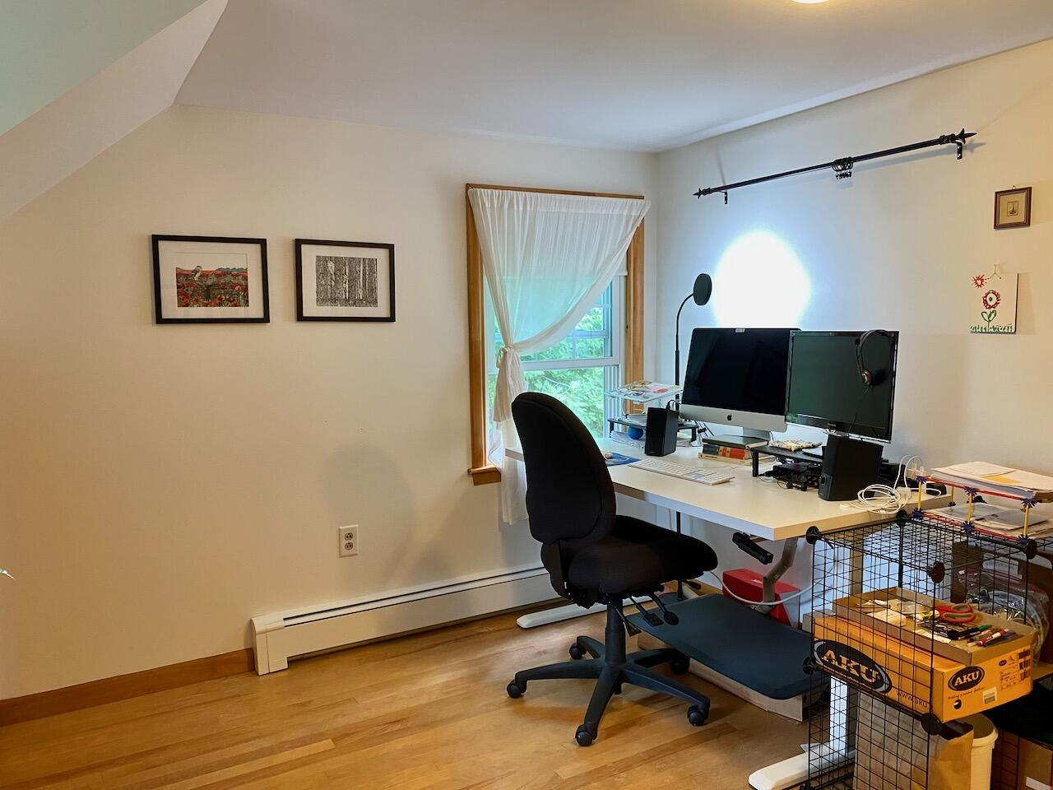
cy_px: 395
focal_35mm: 26
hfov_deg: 67.3
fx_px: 791
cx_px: 526
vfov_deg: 53.1
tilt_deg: -5.2
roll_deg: +0.4
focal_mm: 4.25
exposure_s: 1/40
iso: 400
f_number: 1.8
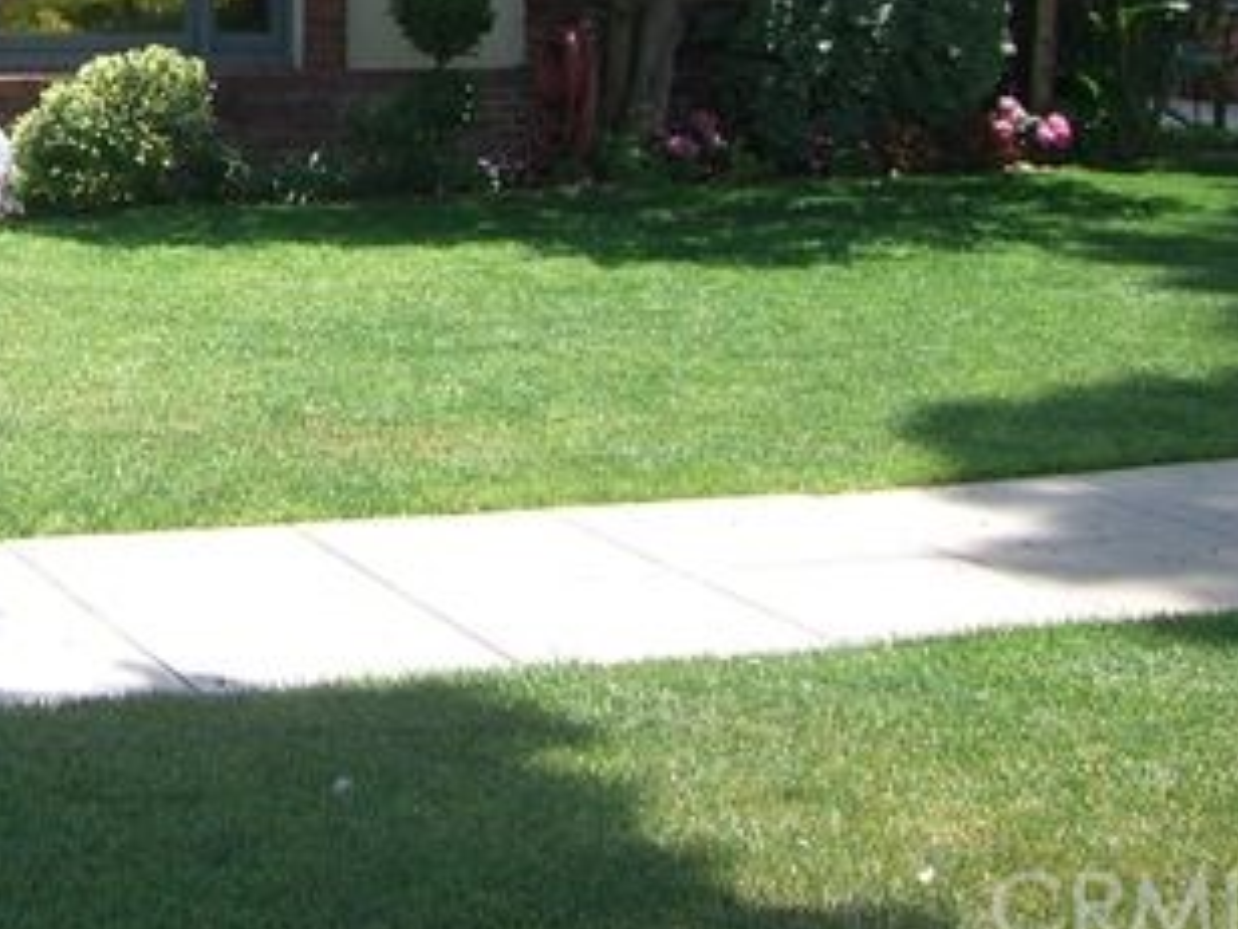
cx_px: 28
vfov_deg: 18.2
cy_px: -20
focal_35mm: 79
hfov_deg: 23.8
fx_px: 2825
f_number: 4.3
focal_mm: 6.2
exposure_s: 1/160
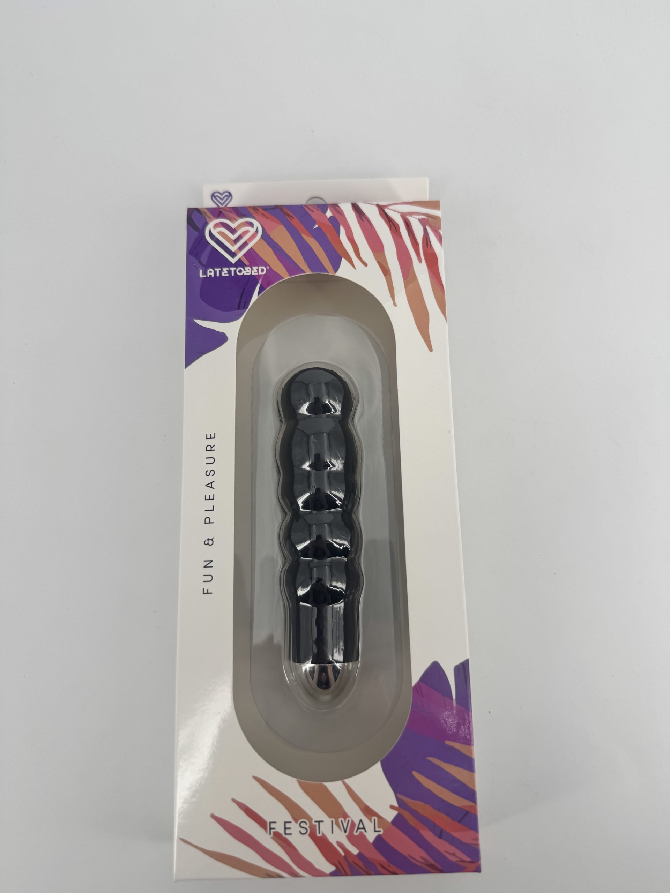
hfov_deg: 56.8
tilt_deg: -78.0
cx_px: 335
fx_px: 619
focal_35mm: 24
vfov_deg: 71.6
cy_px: 446
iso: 80
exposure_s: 1/1131
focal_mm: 6.76
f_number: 1.78
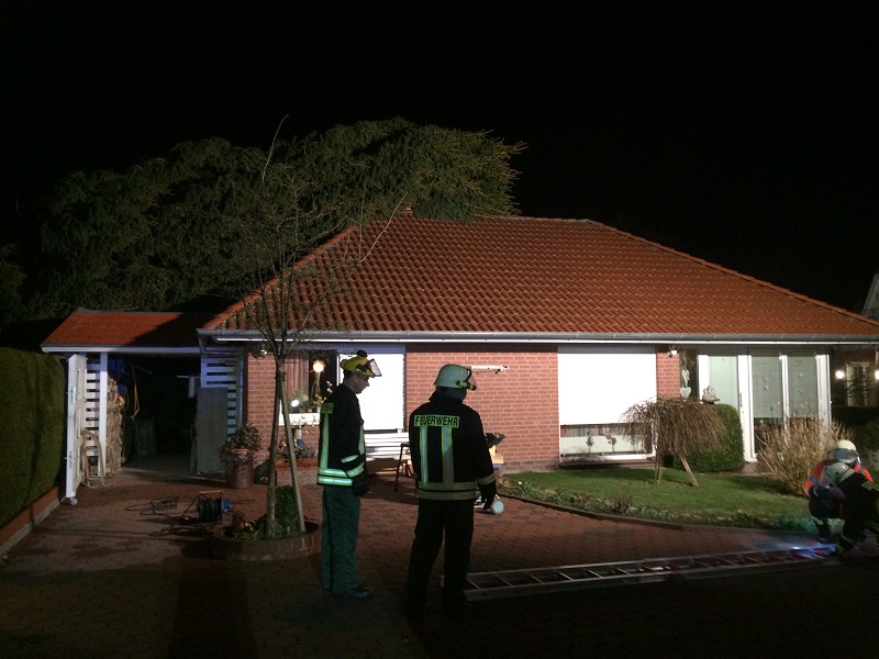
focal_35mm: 29
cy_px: 330
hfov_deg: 61.7
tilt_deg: +1.9
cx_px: 440
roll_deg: +1.3
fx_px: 736
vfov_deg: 48.2
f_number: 2.2
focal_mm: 4.15
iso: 320
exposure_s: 1/17
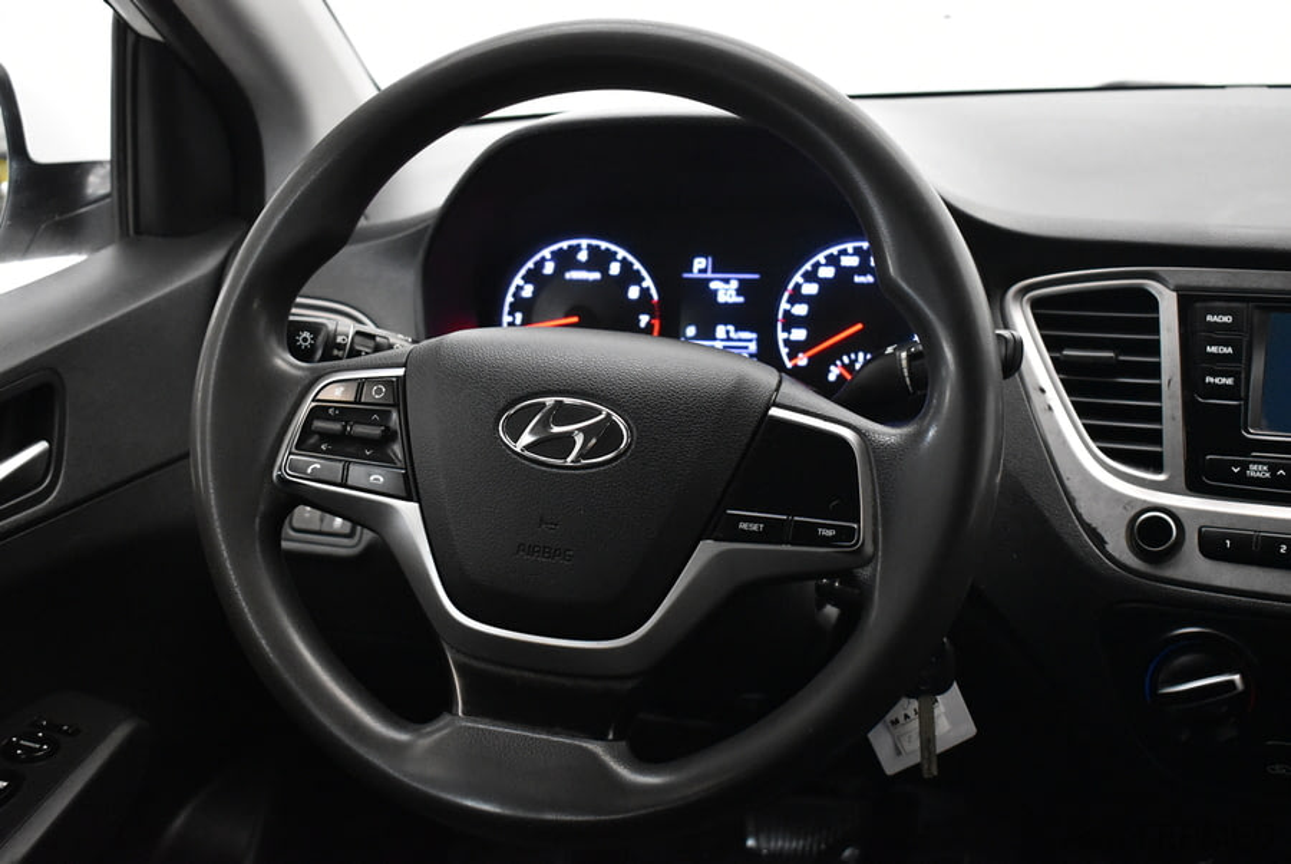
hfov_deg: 43.6
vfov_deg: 29.9
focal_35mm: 45
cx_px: 646
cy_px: 432
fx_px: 1615
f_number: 4.2
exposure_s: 1/50
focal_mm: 30
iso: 4000
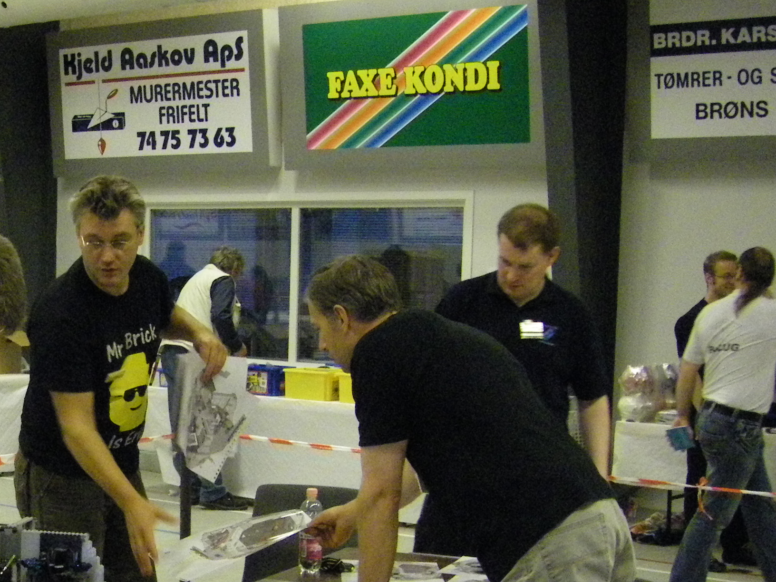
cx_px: 25
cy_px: 431
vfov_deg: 19.3
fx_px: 1704
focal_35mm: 76
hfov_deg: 24.6
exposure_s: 1/40
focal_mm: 6.3
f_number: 3.5
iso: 800
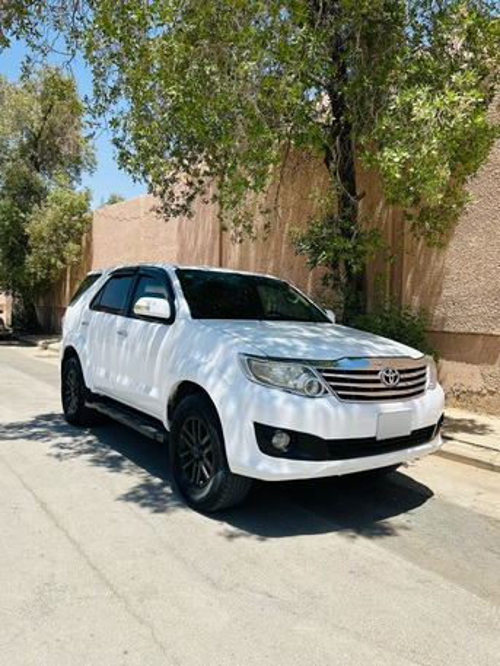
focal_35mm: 26
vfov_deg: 67.3
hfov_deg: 53.1
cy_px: 333
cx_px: 250
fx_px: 500
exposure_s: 1/3831
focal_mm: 5.7
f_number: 1.5
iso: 50
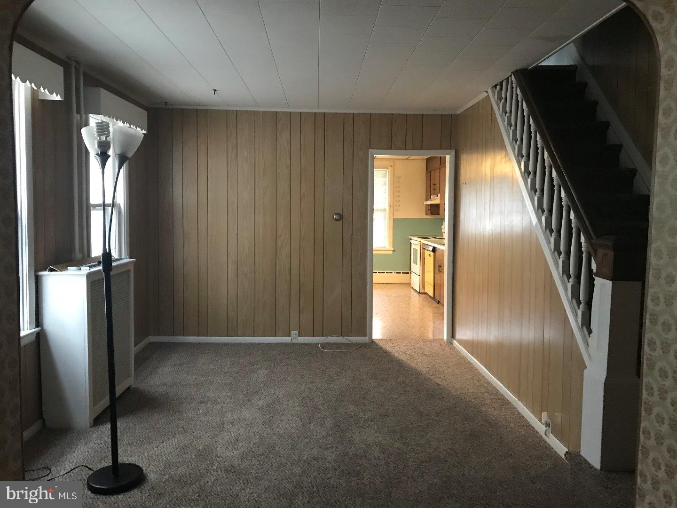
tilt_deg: -1.9
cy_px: 254
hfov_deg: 63.4
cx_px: 338
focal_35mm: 28
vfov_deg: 49.7
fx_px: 548
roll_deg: +0.1
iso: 100
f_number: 1.8
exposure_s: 1/11
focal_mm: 3.99
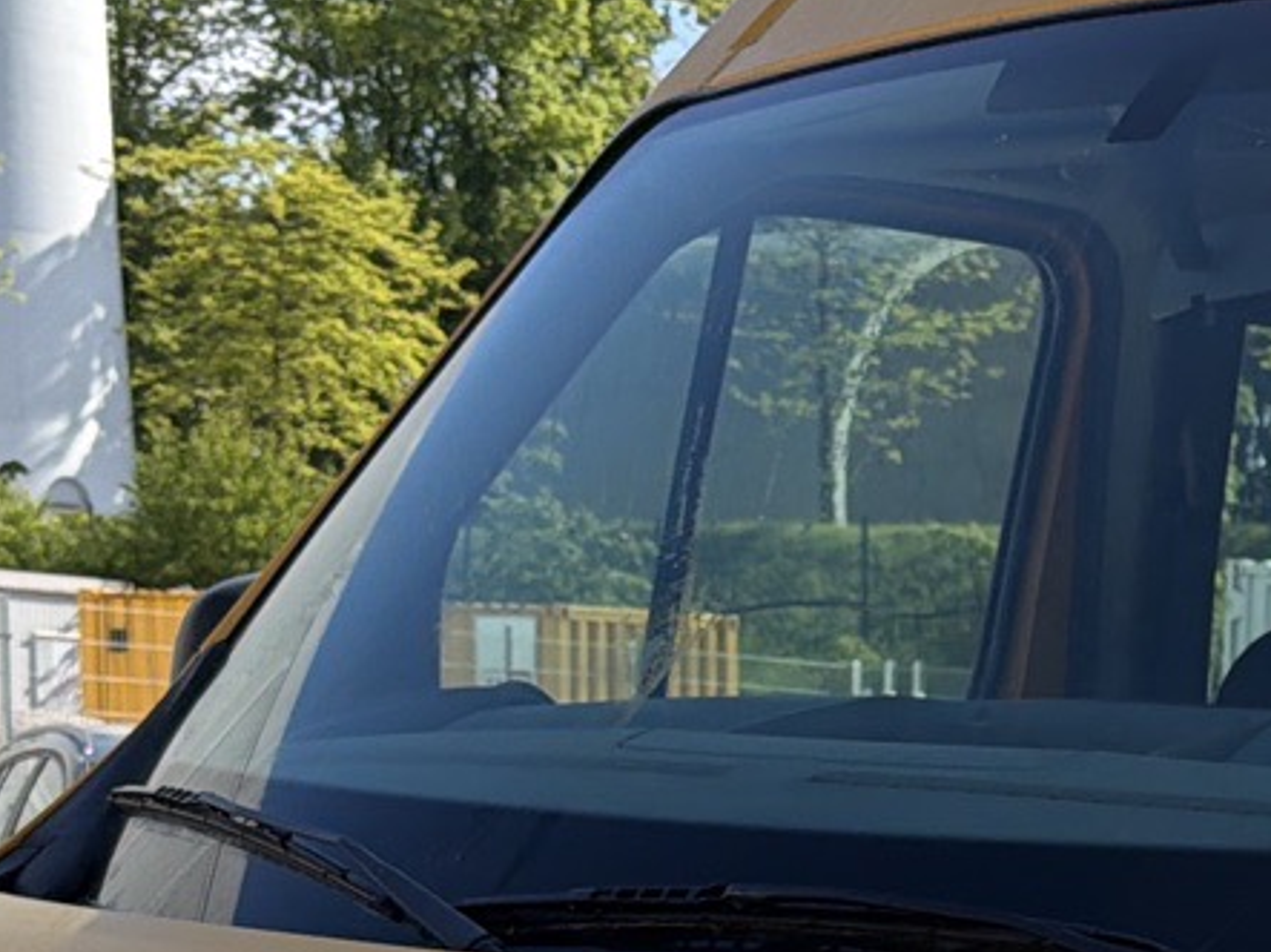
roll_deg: -2.3
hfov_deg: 18.3
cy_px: 1480
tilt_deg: -10.1
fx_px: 3818
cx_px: 1317
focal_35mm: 104
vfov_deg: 13.3
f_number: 1.78
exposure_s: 1/2801
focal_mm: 6.76
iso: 80
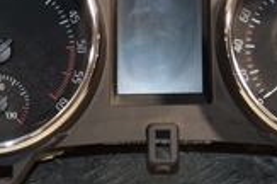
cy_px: -46
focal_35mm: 224
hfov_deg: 9.2
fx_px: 1720
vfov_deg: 6.1
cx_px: 134
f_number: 5
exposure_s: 1/200
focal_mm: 38
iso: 800
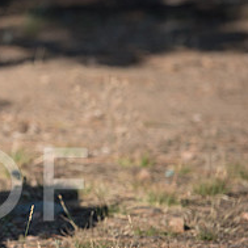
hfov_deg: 4.8
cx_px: -100
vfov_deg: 4.8
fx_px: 2967
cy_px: 70
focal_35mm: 366
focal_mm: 140
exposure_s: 1/1250
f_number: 4
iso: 200
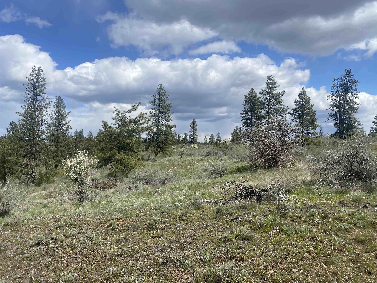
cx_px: 188
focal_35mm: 26
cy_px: 142
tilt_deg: +1.3
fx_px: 283
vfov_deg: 53.1
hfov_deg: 67.3
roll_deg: +0.5
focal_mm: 4.25
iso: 32
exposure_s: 1/3846
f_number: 1.8
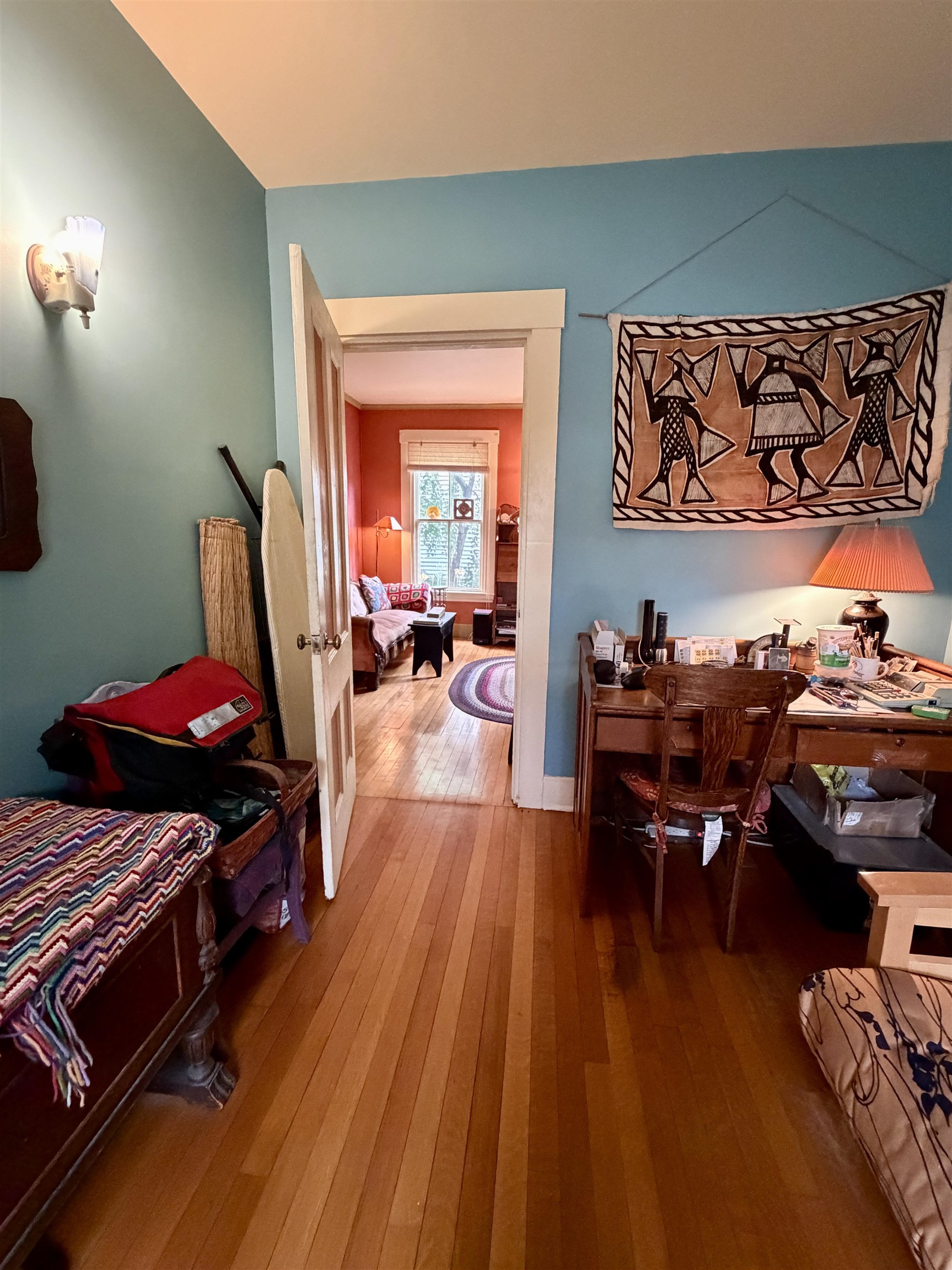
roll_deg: +1.3
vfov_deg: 102.1
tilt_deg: -11.1
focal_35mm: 14
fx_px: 514
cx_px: 476
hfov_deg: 85.7
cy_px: 635
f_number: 2.2
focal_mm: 2.22
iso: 1250
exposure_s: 1/60
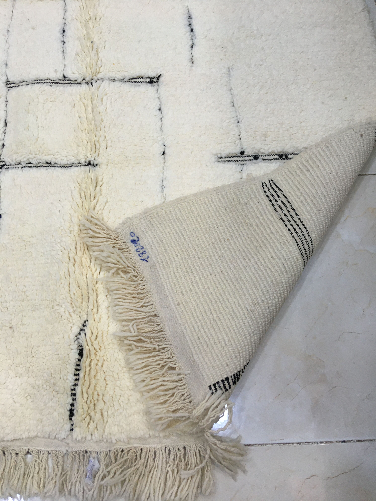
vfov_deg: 61.7
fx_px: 420
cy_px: 250
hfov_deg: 48.2
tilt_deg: -72.2
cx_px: 188
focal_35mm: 29
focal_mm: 4.15
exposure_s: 1/30
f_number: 2.2
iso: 80
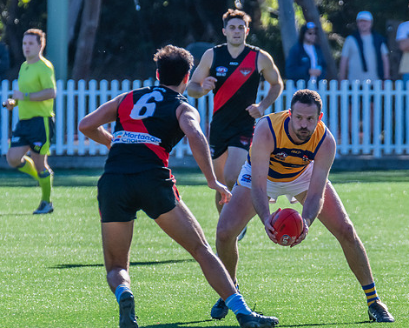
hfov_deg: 2.3
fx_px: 10134
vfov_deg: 1.9
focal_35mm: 837
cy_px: 205
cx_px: 335
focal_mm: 440
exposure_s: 1/1250
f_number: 9
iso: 800
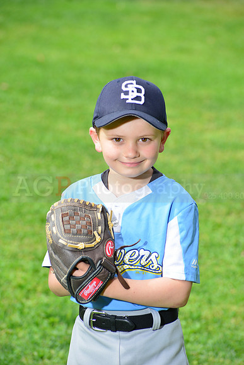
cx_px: 122
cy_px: 182
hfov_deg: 6.9
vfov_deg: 10.3
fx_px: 2032
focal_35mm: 200
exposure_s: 1/200
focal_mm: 200
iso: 250
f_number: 10
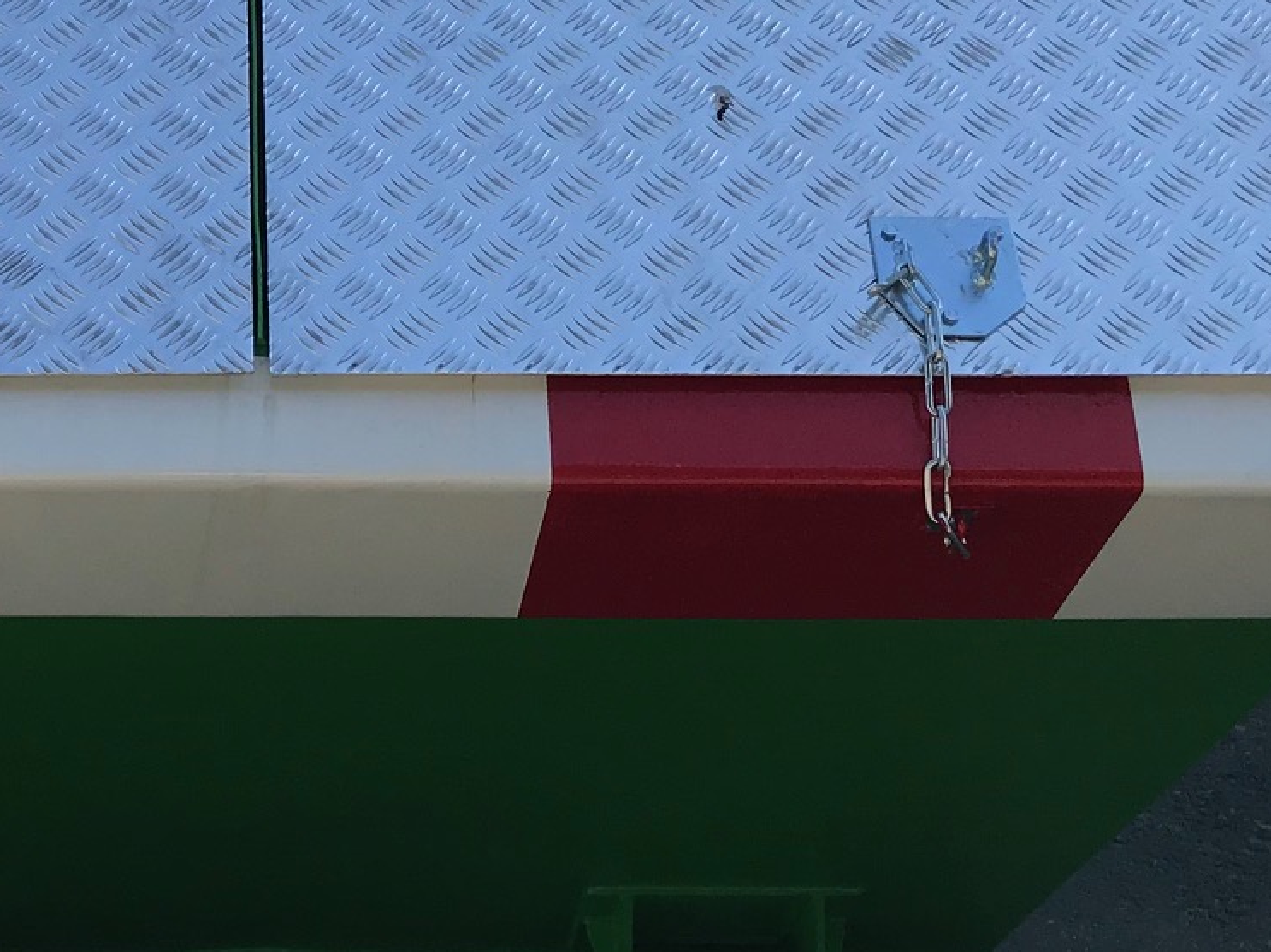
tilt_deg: -7.3
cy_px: 126
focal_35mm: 76
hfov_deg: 25.1
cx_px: 186
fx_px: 2790
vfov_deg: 19.1
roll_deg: -1.9
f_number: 1.8
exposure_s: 1/1408
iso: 20
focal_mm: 3.99
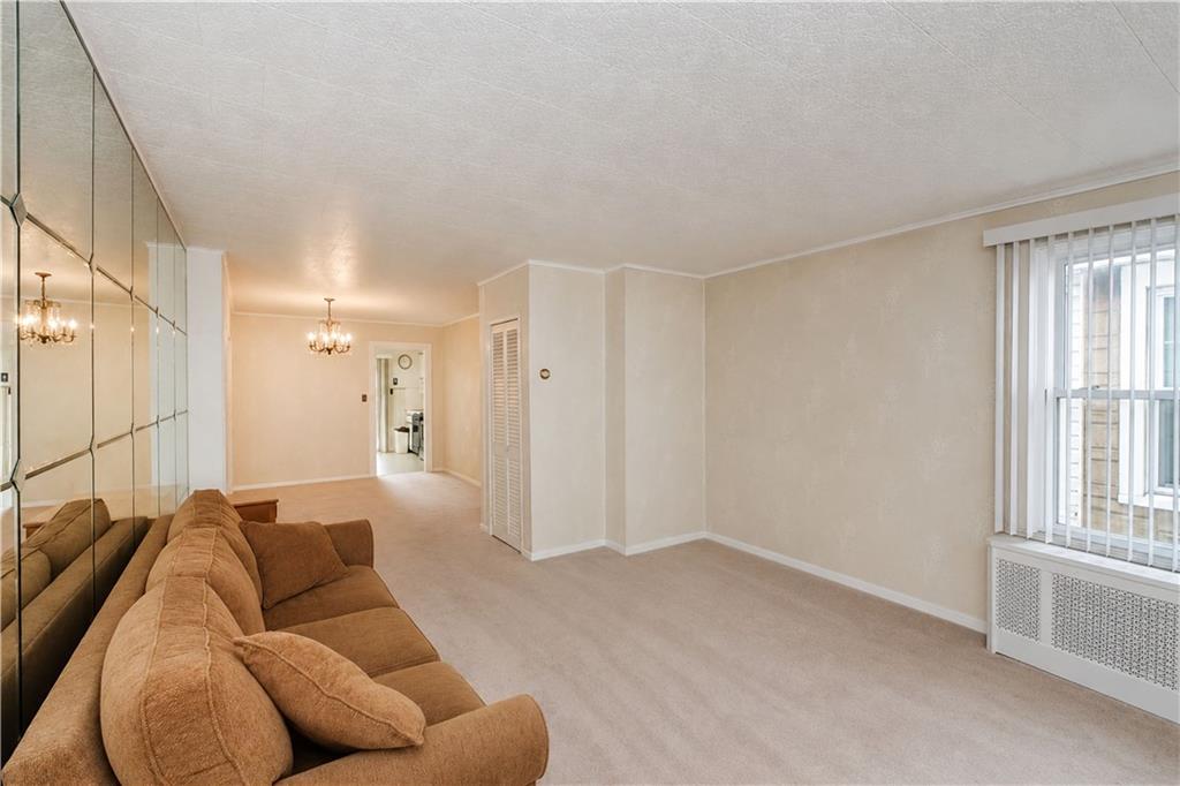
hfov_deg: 100.4
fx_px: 491
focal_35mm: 15
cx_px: 590
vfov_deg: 77.3
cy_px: 393
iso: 1600
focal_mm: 10
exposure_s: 1/60
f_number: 8
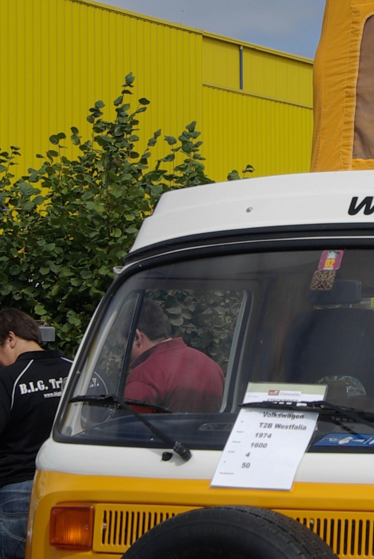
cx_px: 441
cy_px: 264
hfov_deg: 10.2
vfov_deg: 15.4
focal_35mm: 133
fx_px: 2066
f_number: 11
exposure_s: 1/250
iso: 100
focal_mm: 26
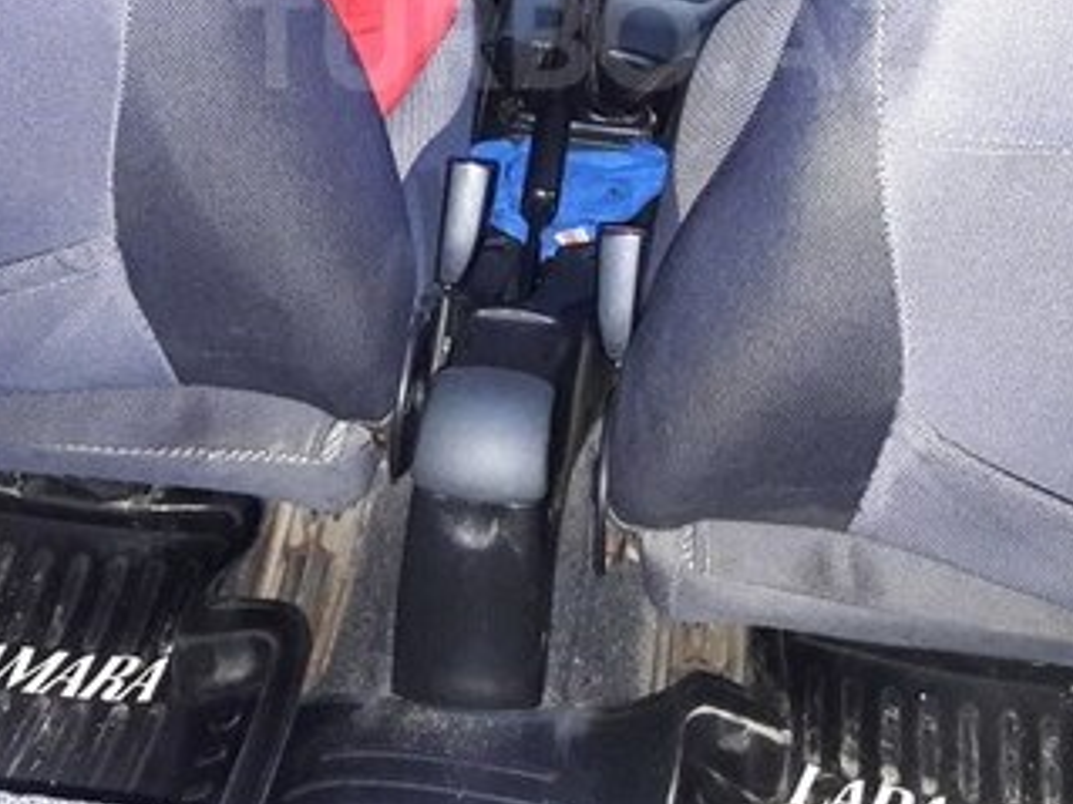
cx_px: 582
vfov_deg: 24.3
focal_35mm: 58
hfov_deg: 33.2
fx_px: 1797
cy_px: 39
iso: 400
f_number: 1.9
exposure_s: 1/17
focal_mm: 3.7
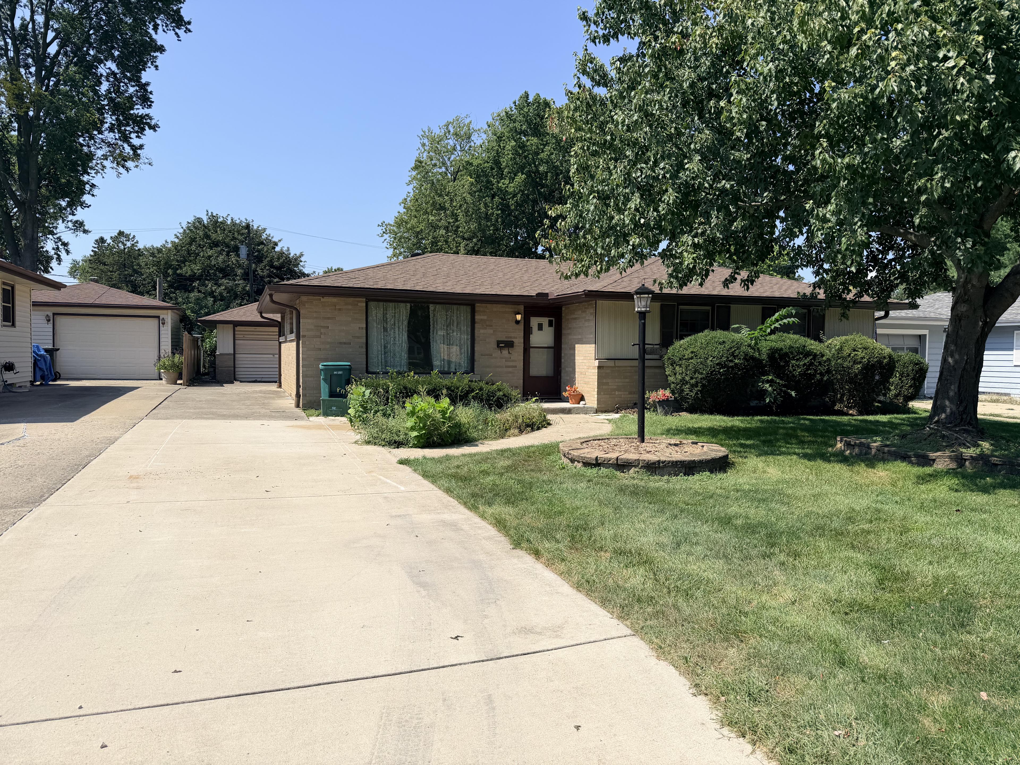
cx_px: 510
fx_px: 707
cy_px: 382
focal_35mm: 24
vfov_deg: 56.8
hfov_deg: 71.6
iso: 80
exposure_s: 1/6173
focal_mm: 6.76
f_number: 1.78
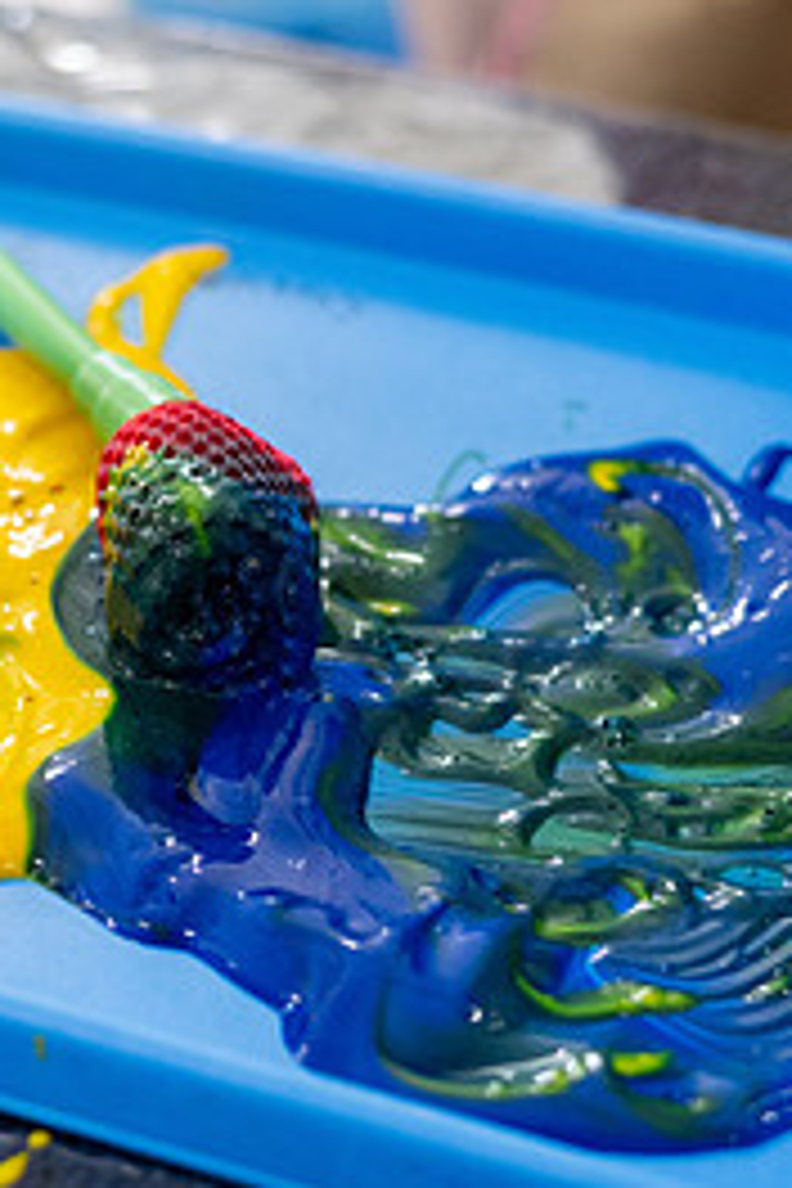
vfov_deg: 18.6
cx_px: -212
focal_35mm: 110
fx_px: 3630
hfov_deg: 12.1
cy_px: 673
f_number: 2.8
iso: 1600
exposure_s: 1/320
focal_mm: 50
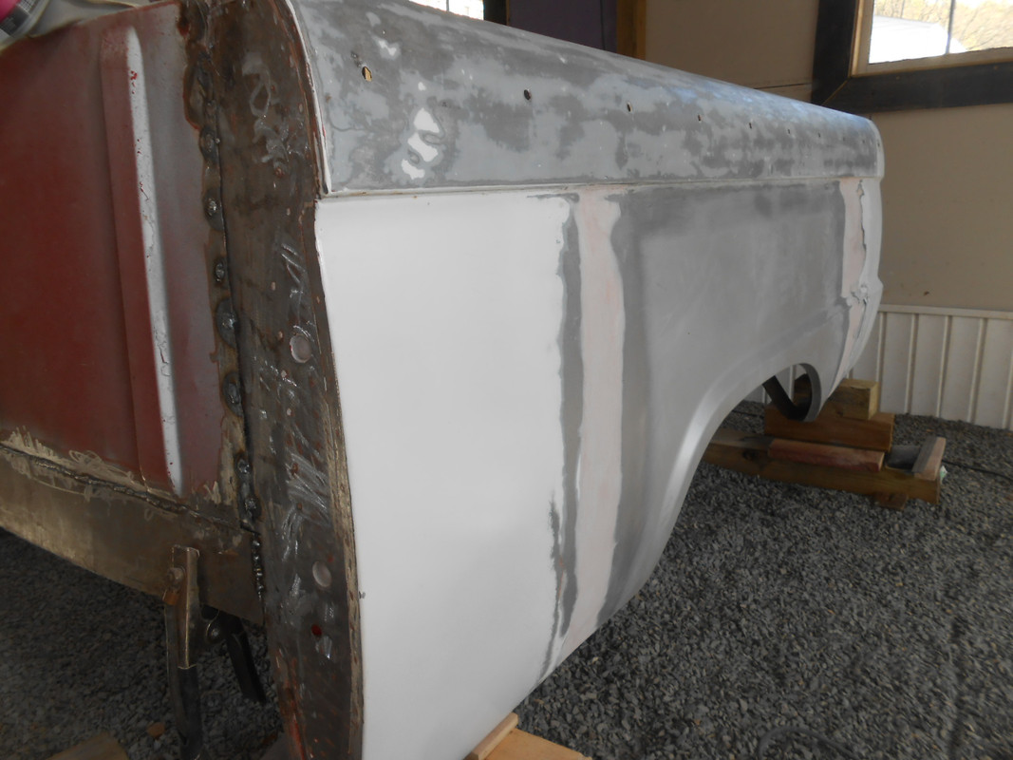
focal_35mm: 26
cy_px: 380
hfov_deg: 67.3
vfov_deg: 53.1
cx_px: 506
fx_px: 761
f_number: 3.5
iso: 80
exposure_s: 1/80
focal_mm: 4.6
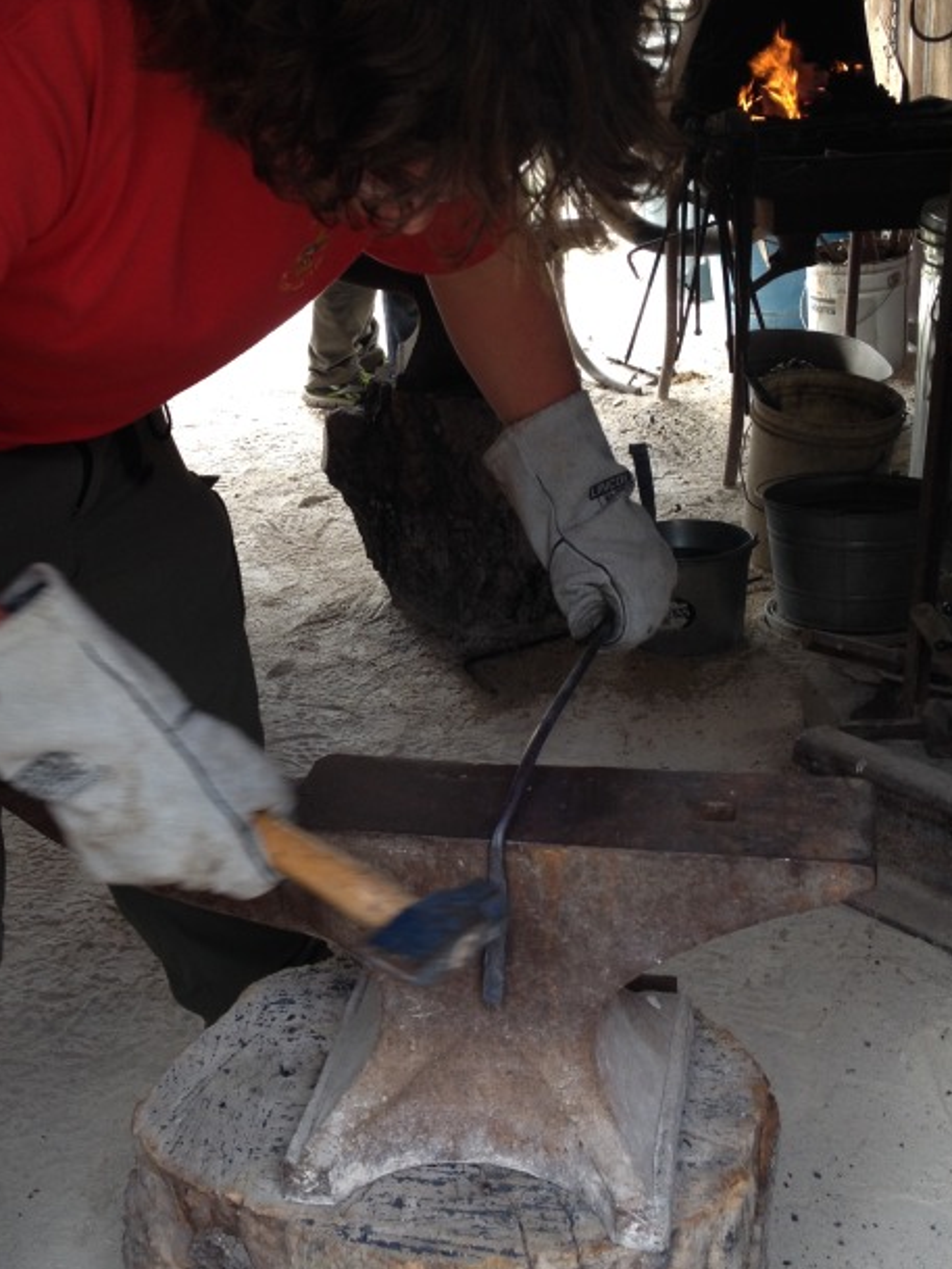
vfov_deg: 38.9
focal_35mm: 49
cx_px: 367
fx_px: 1796
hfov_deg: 29.6
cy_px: 574
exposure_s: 1/62
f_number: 2.4
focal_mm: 4.28
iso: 50
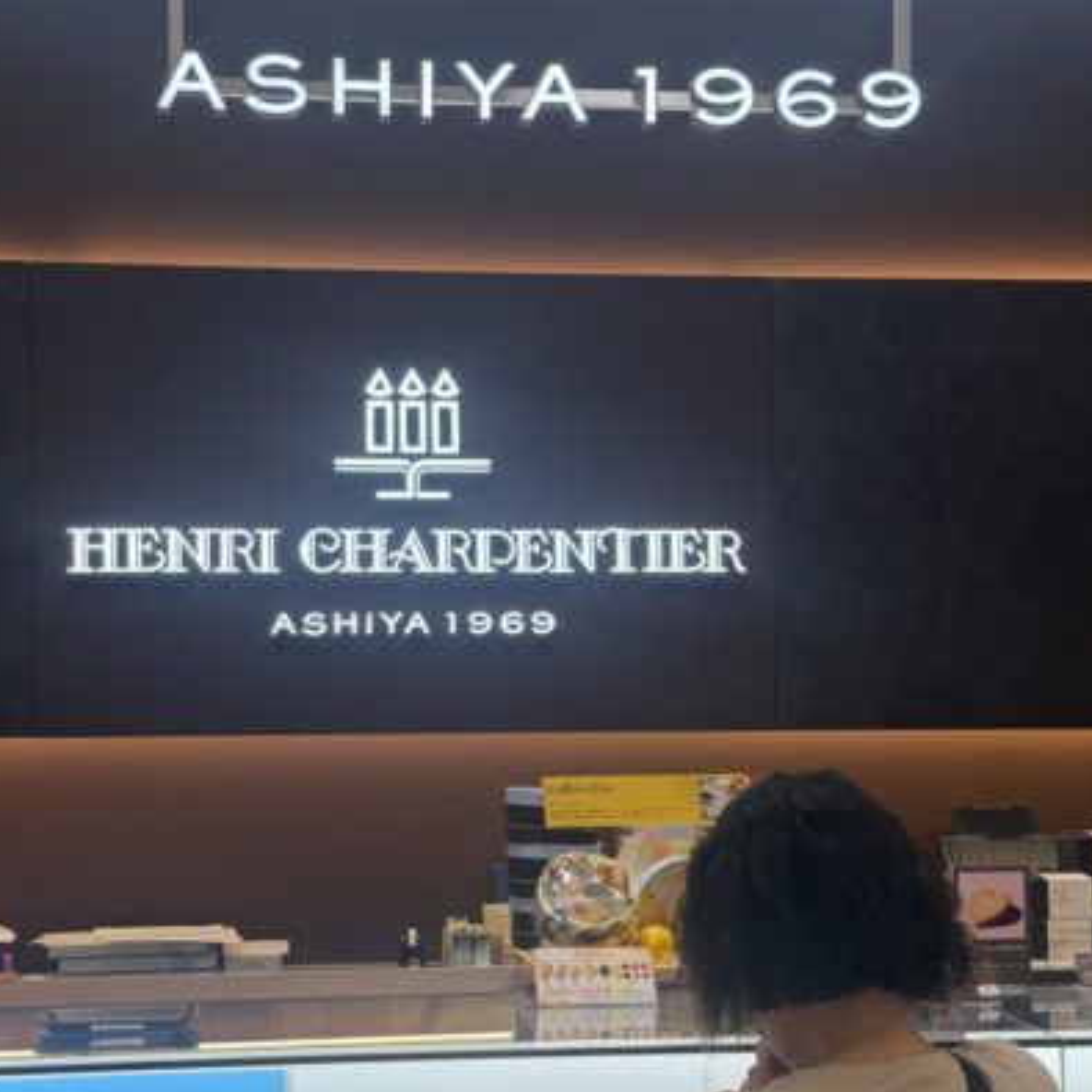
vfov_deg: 31.1
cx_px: 420
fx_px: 1963
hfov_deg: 31.0
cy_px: 611
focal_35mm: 55
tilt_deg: +3.4
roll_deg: +0.6
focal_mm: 6.76
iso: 80
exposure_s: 1/288
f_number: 1.78
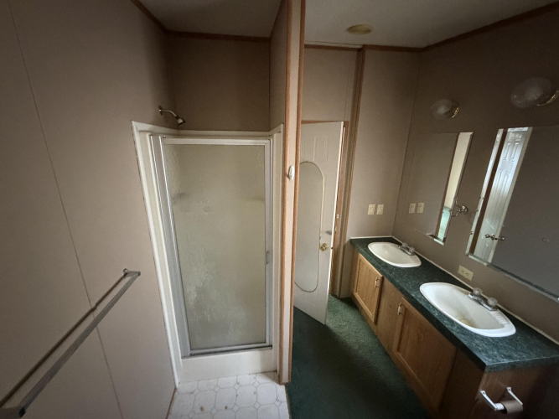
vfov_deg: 85.7
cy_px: 210
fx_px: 226
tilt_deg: -17.3
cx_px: 280
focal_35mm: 14
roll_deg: +0.4
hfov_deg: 102.1
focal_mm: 2.22
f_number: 2.2
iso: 1250
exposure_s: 1/30
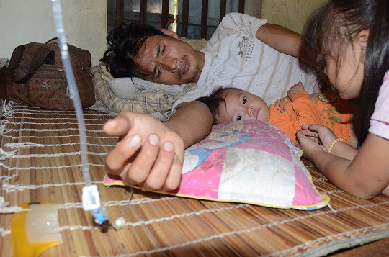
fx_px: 345
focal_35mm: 32
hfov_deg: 58.8
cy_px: 108
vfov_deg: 40.8
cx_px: 205
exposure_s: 1/60
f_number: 5
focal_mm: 18
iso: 800
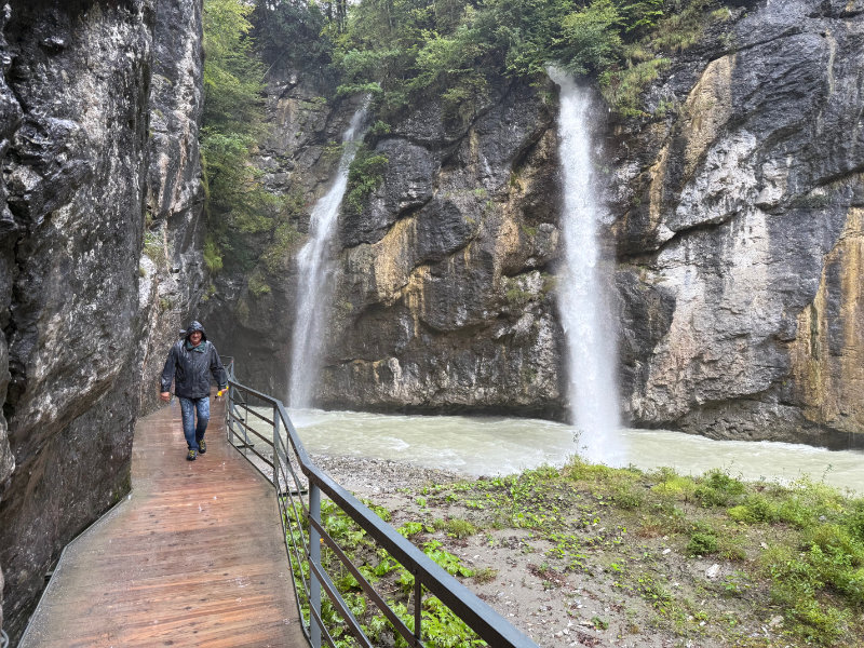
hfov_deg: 71.6
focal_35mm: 24
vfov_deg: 56.8
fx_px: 599
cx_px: 432
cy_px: 324
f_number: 1.8
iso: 64
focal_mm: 6.8
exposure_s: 1/188
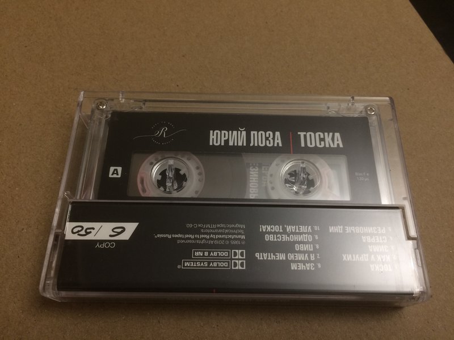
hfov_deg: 61.7
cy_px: 170
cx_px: 227
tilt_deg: -64.4
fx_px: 380
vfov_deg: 48.2
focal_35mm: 29
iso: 160
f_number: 2.2
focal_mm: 4.15
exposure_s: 1/33
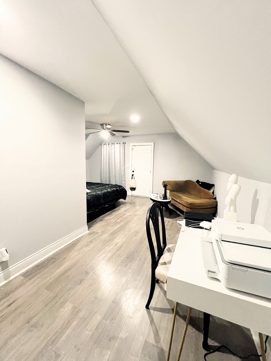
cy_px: 180
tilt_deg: -6.3
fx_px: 136
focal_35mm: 13
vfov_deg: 106.2
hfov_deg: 89.9
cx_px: 136
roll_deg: -1.5
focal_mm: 1.57
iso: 640
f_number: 1.8
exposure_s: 1/60
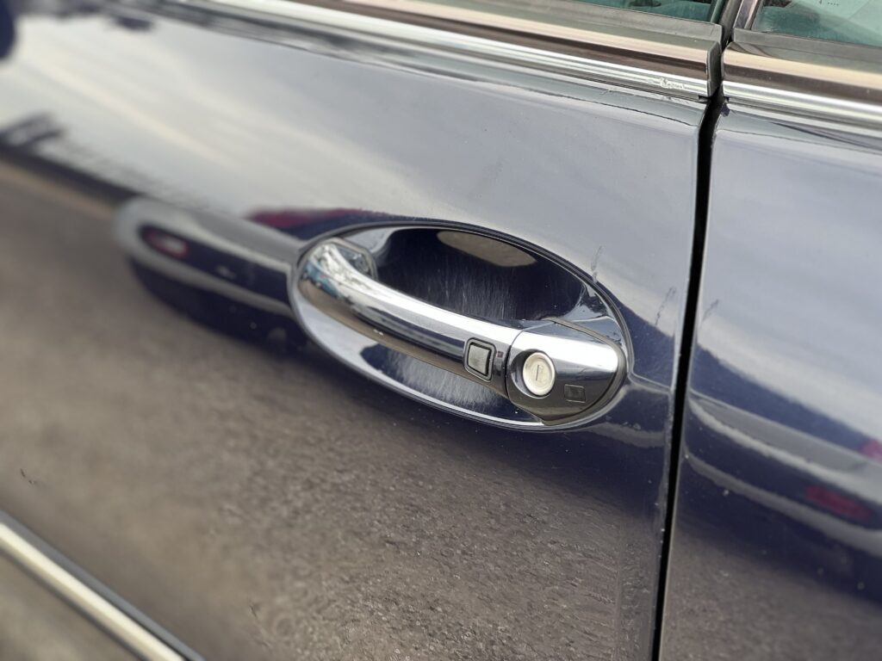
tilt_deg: -24.6
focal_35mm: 77
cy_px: 330
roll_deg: +2.1
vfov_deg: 19.1
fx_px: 1962
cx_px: 441
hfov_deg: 25.3
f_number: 2.8
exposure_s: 1/121
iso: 40
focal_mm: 9
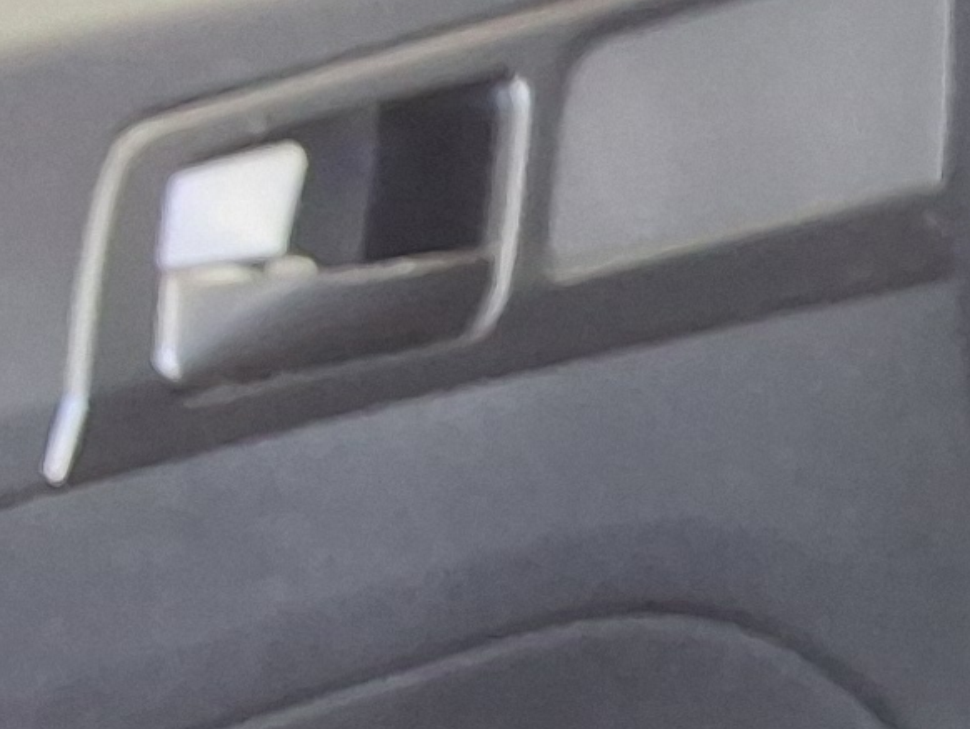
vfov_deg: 9.5
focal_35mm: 157
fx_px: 4401
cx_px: 2075
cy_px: 374
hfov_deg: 11.1
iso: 80
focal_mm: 2.91
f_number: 1.9
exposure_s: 1/40
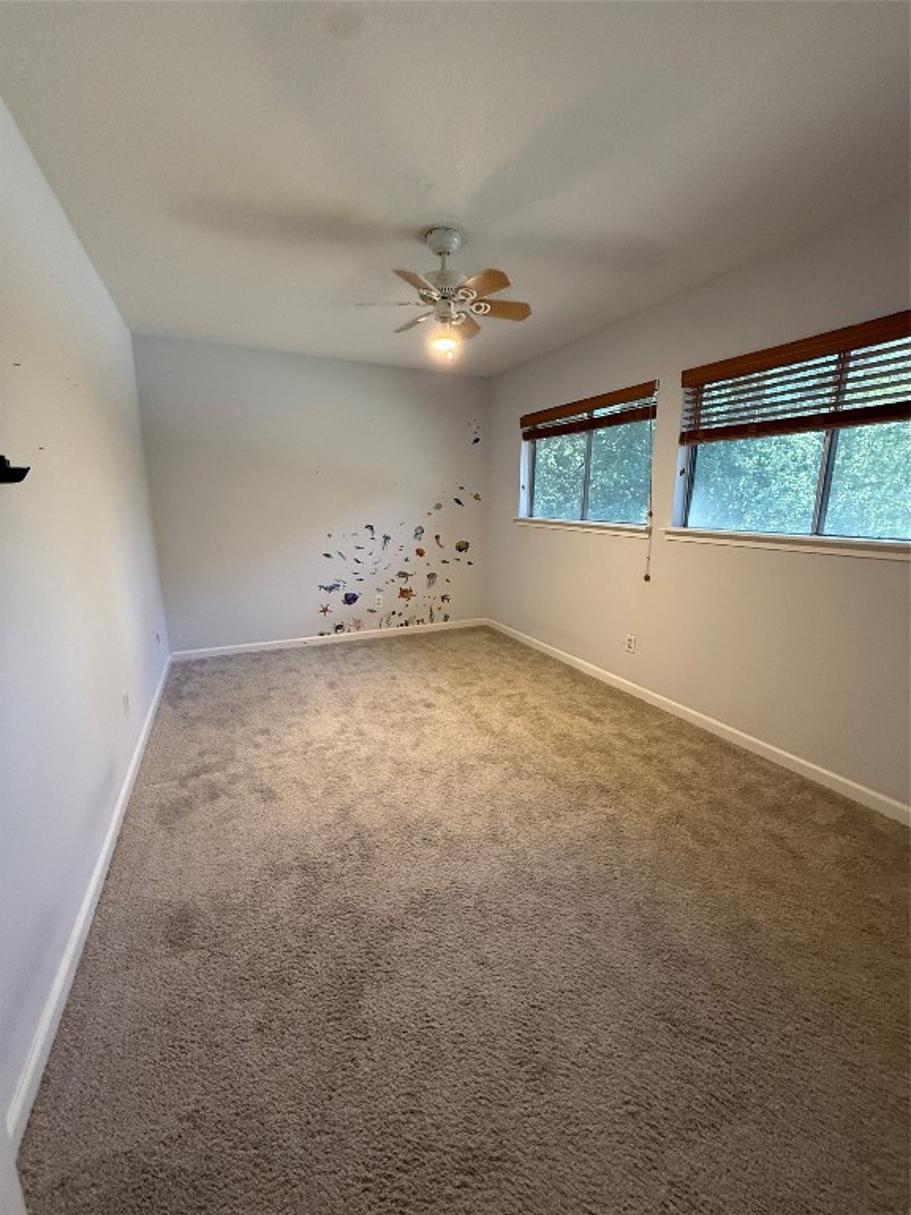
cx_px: 456
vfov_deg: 102.1
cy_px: 608
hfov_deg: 85.7
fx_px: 491
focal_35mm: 14
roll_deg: -1.3
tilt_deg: -12.4
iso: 500
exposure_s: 1/120
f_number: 2.2
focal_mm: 2.22
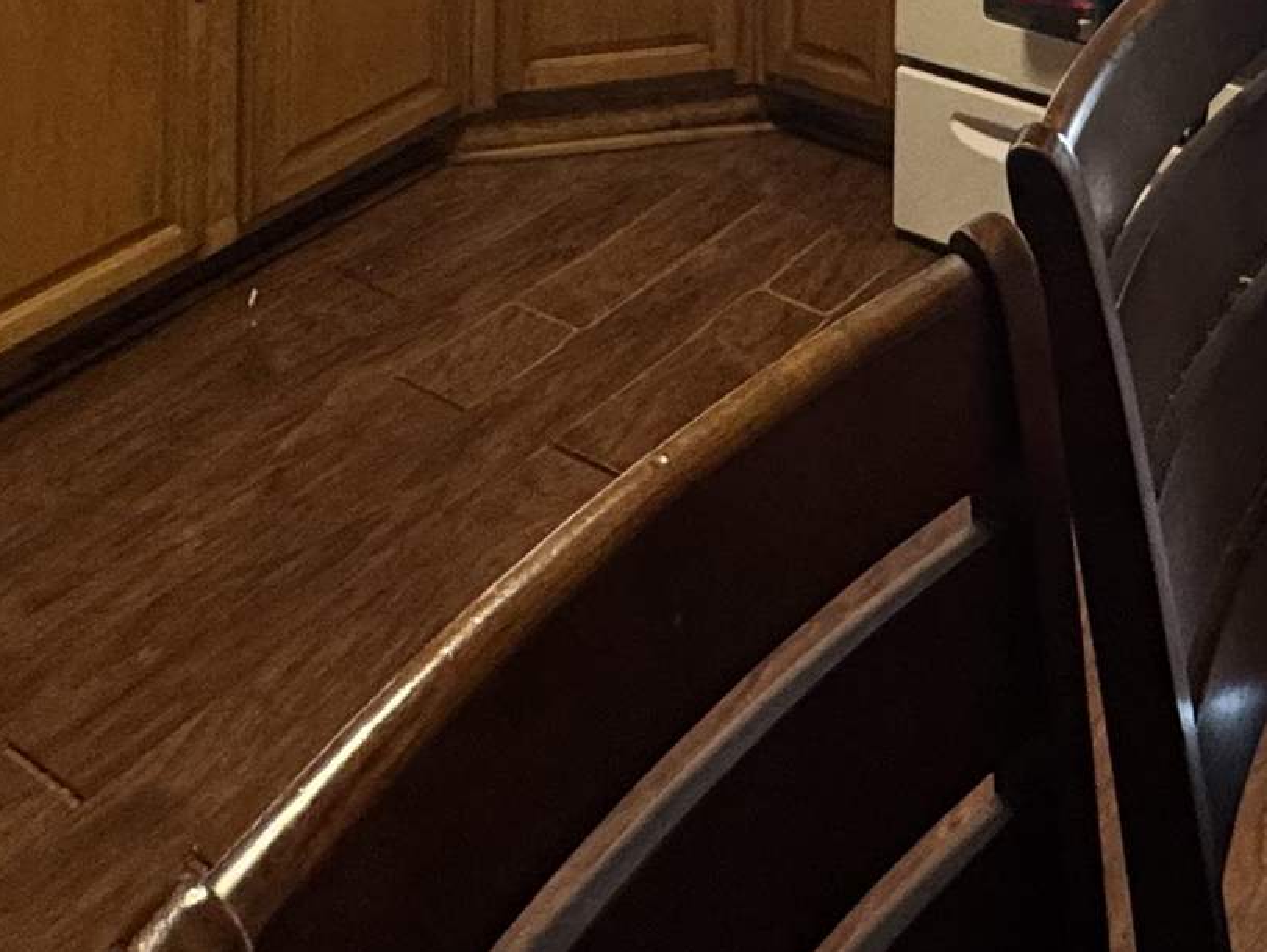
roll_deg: -1.0
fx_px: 1941
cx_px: 920
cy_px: -730
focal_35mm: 53
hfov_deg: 35.5
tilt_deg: -1.3
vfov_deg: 20.3
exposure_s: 1/60
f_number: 2.2
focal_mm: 2.22
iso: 250
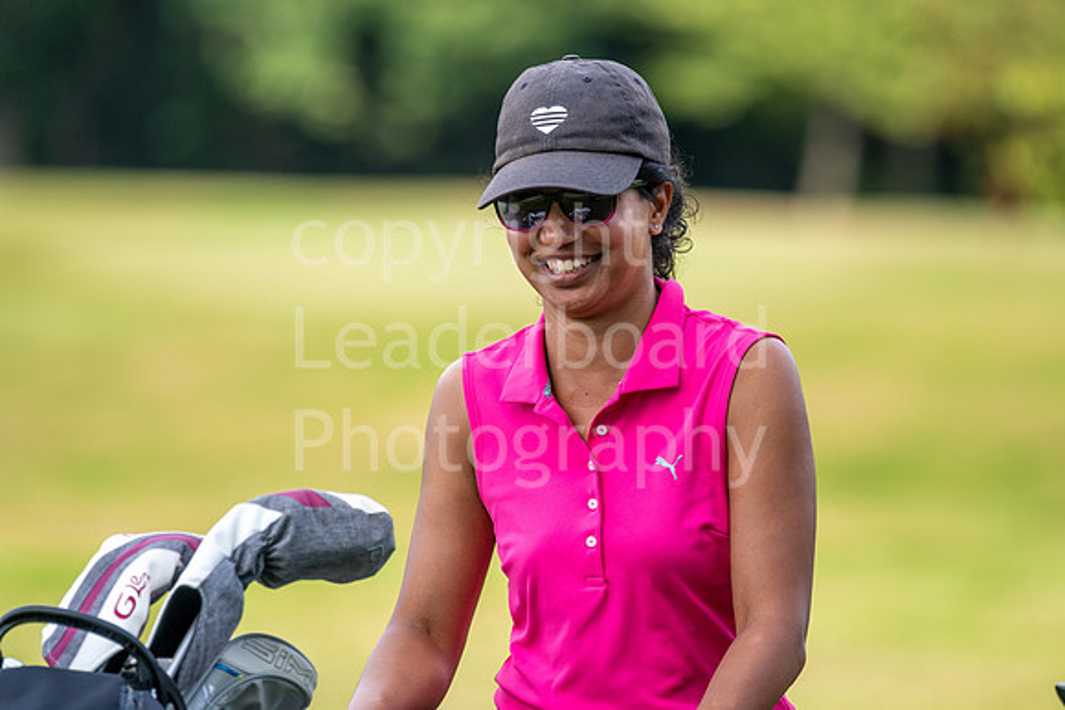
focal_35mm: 450
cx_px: 532
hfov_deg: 4.6
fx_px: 13315
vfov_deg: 3.1
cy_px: 355
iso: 100
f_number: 4.5
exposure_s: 1/640
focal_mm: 300
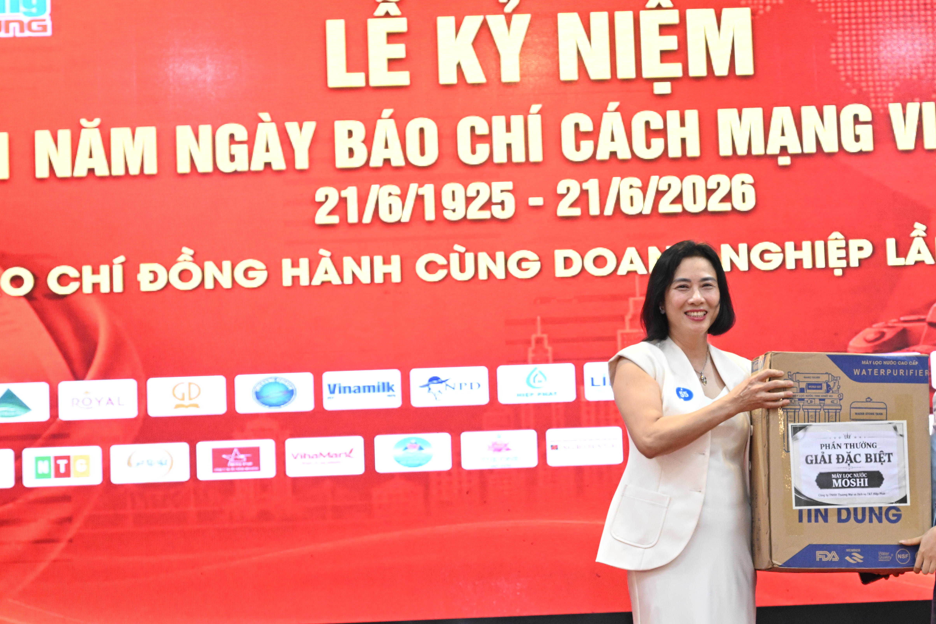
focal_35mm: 86
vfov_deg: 15.9
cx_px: 605
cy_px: 404
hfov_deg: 23.6
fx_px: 2236
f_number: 5.6
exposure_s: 1/100
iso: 1600
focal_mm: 50
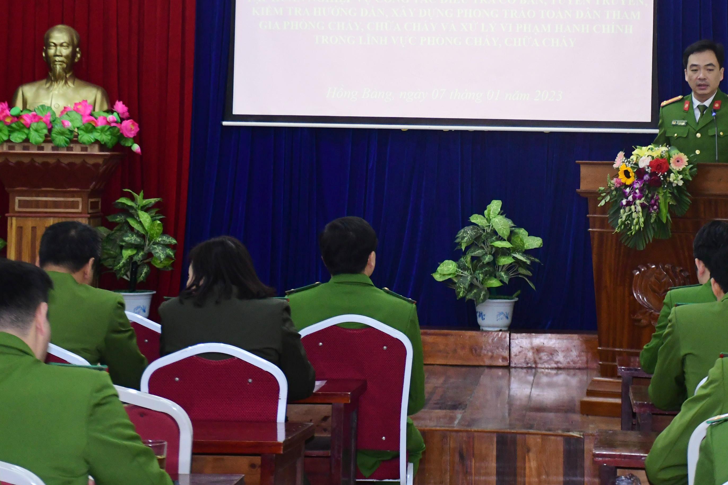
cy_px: 156
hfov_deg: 19.8
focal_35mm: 103
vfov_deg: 13.3
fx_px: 2078
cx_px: 460
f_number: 4.5
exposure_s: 1/200
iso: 2500
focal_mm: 45
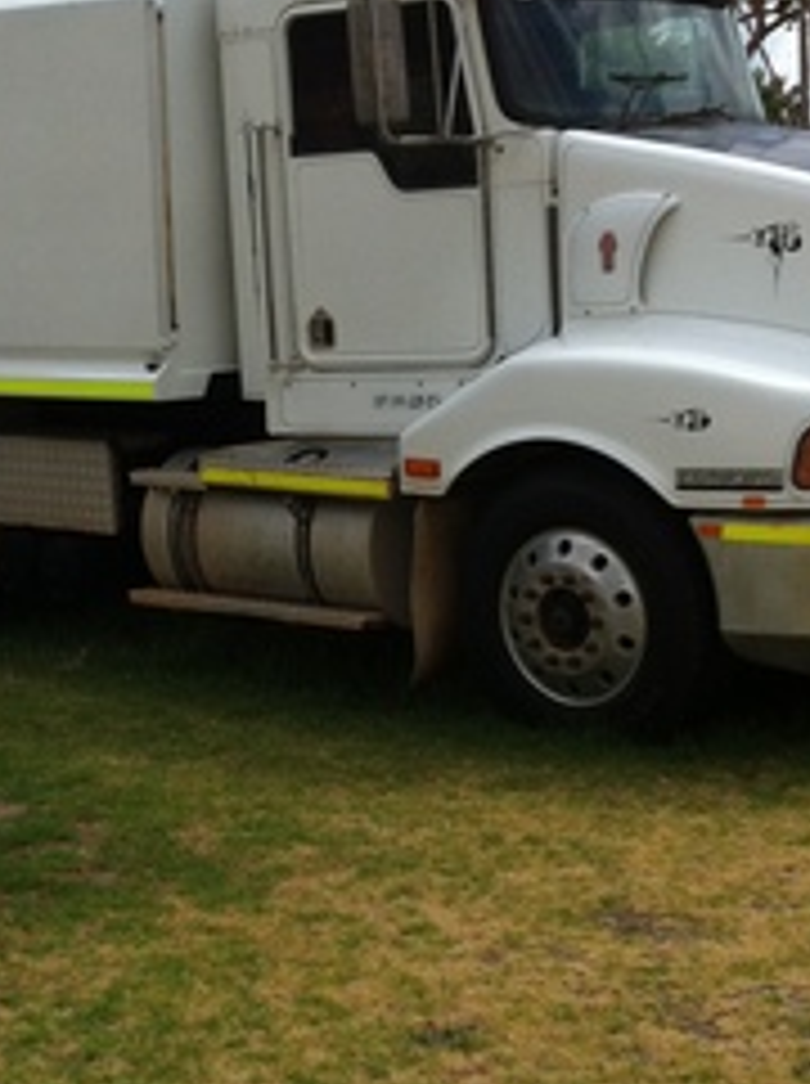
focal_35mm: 87
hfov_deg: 16.9
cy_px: 553
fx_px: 2722
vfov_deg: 22.5
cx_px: 297
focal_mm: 3.85
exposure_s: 1/1885
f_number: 2.8
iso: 80
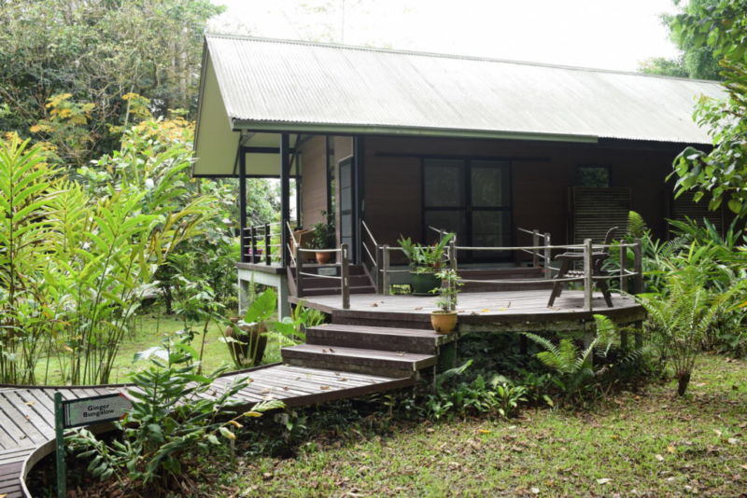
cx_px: 374
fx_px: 685
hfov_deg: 57.2
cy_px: 249
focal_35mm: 33
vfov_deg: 40.0
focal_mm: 22
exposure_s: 1/30
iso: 100
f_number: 8
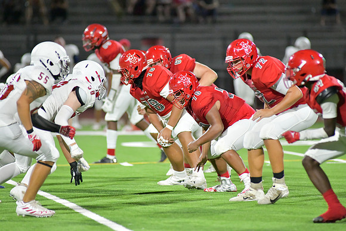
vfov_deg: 4.6
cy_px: 116
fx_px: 2884
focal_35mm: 300
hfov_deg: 6.9
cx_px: 173
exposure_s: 1/1250
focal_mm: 300
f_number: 4
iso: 12800
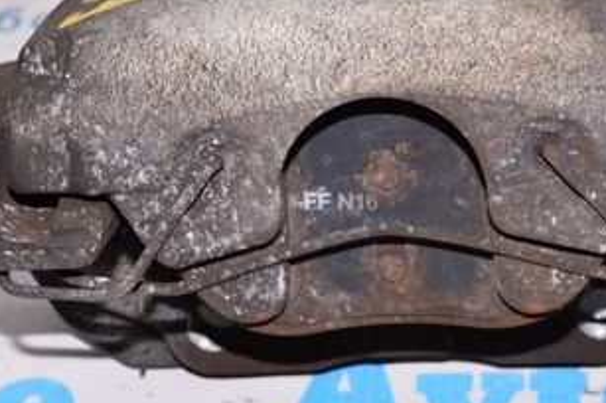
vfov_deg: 11.5
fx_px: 2001
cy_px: 116
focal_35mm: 119
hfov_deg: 17.2
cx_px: 395
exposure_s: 1/200
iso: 1600
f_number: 8
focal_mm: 38
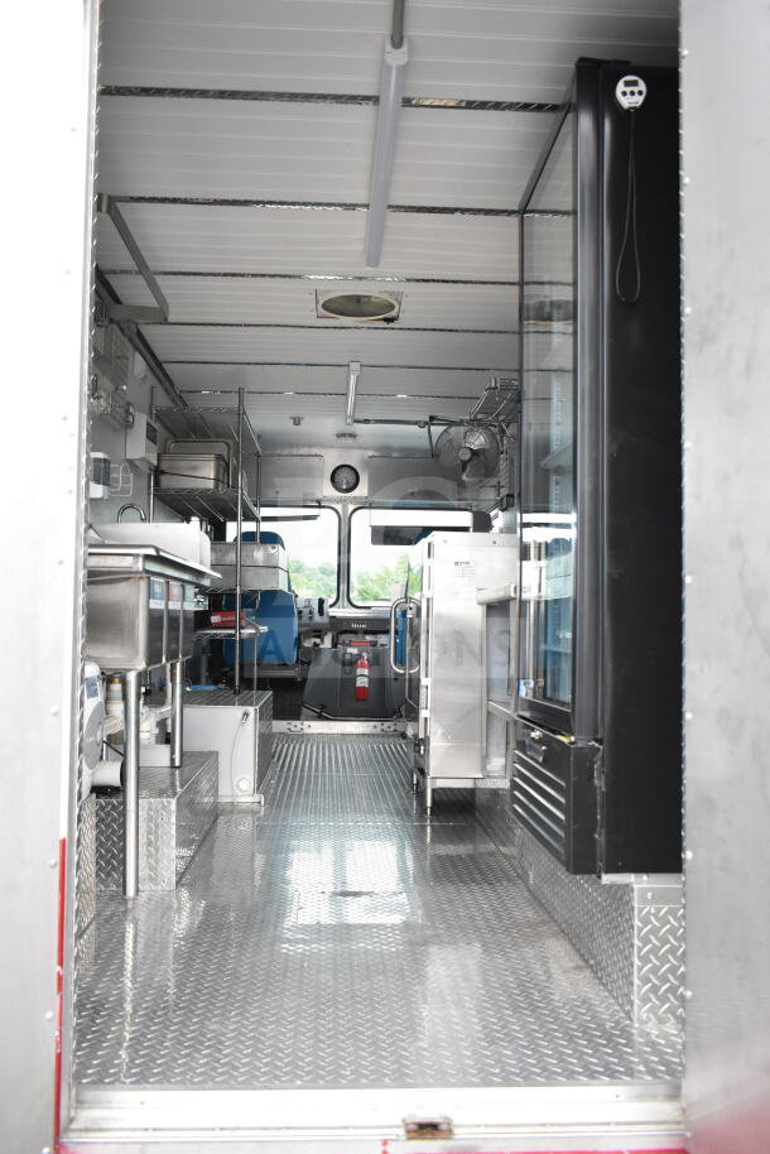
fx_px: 962
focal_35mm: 30
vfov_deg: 61.9
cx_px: 385
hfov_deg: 43.6
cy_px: 577
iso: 1600
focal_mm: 20
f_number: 3.5
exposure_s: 1/1000
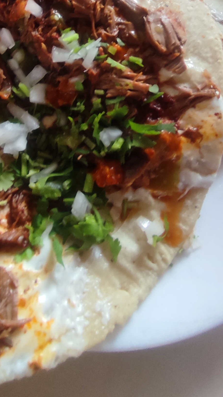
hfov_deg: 33.7
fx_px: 368
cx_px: 103
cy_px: 53
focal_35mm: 35
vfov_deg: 51.2
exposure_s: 1/60
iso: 180
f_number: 2.2
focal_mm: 1.65
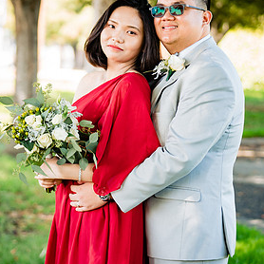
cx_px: 138
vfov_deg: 11.1
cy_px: 116
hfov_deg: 11.1
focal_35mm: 157
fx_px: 1355
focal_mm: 76
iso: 100
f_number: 2.8
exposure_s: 1/80
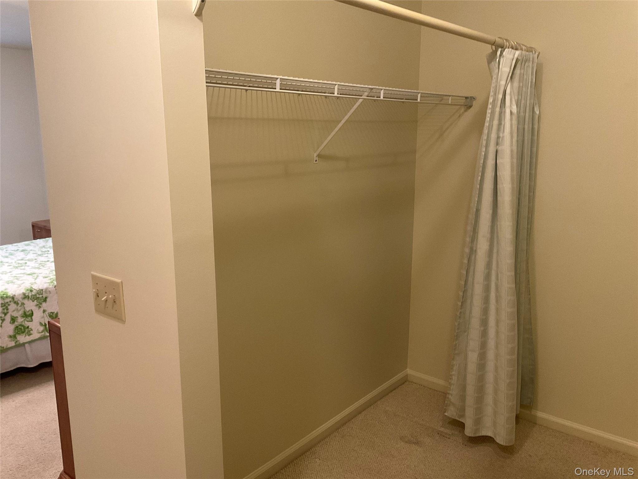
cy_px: 240
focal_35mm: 29
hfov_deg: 61.7
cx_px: 319
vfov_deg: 48.2
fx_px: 534
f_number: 1.8
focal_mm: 3
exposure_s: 1/60
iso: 160
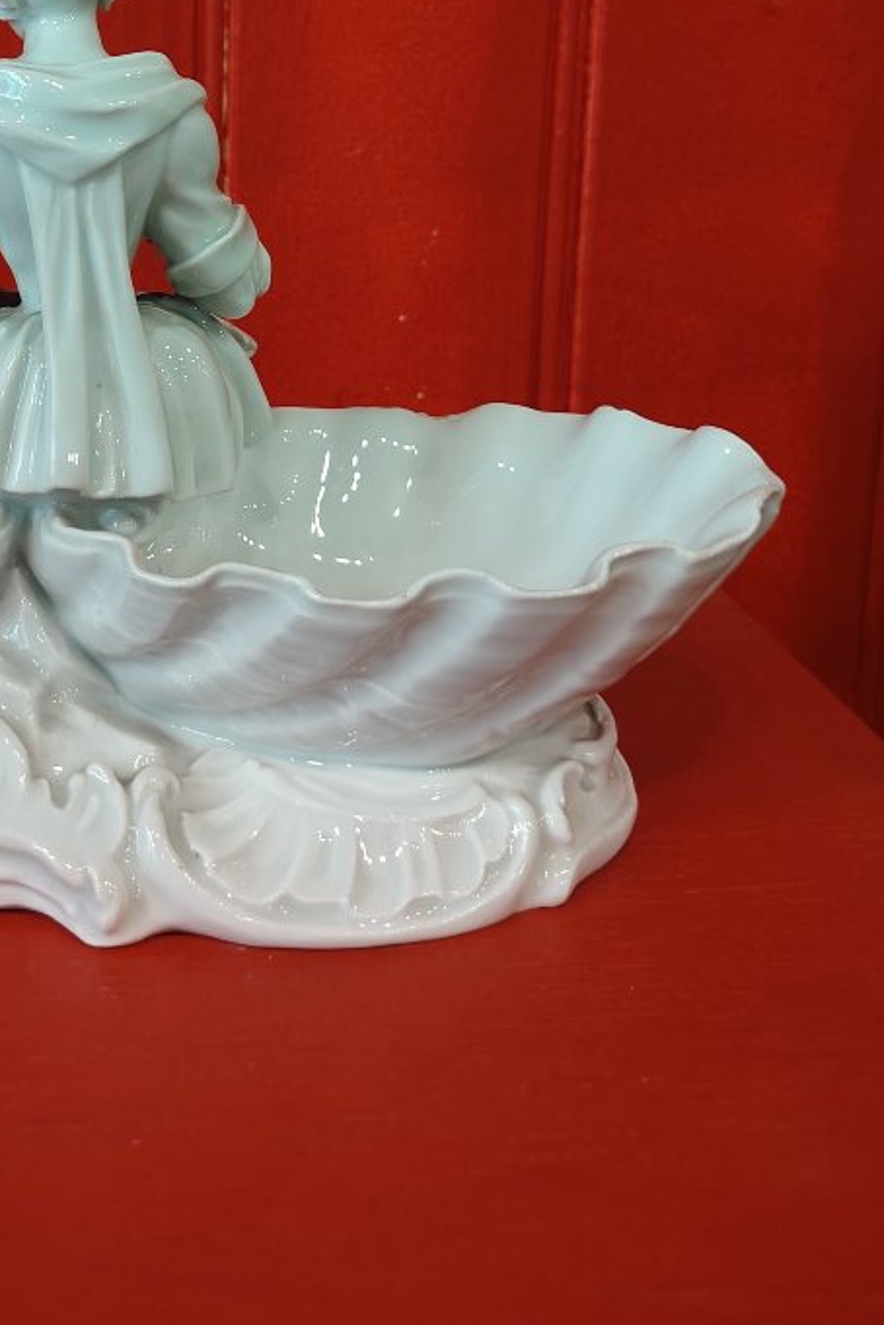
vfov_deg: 42.6
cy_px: 270
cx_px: 113
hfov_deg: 29.4
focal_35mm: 44
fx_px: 1621
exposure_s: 1/33.3
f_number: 1.75
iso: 853
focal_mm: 5.25
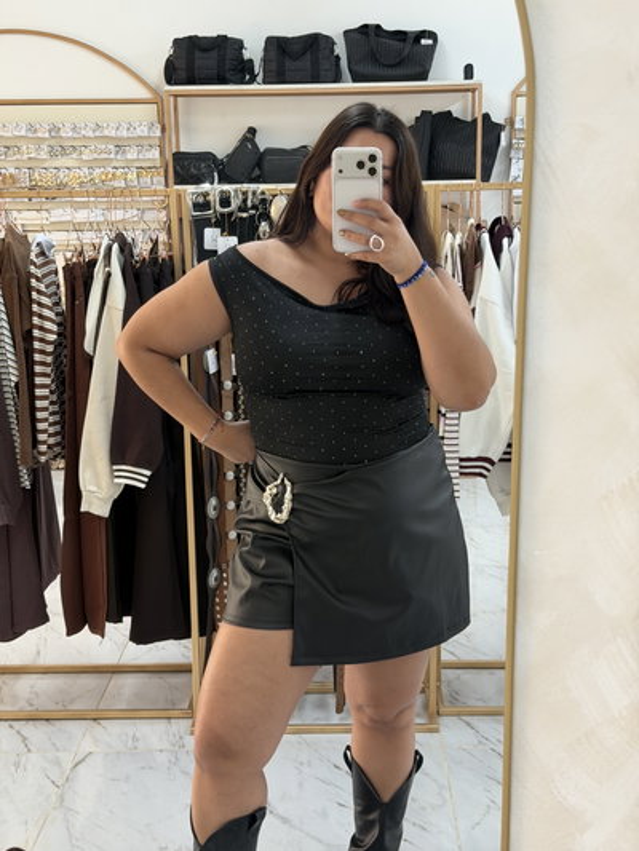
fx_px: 1181
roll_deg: +1.3
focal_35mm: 48
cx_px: 320
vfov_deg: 39.6
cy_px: 426
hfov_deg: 30.3
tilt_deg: -11.2
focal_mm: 6.76
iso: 200
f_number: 1.78
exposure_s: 1/50
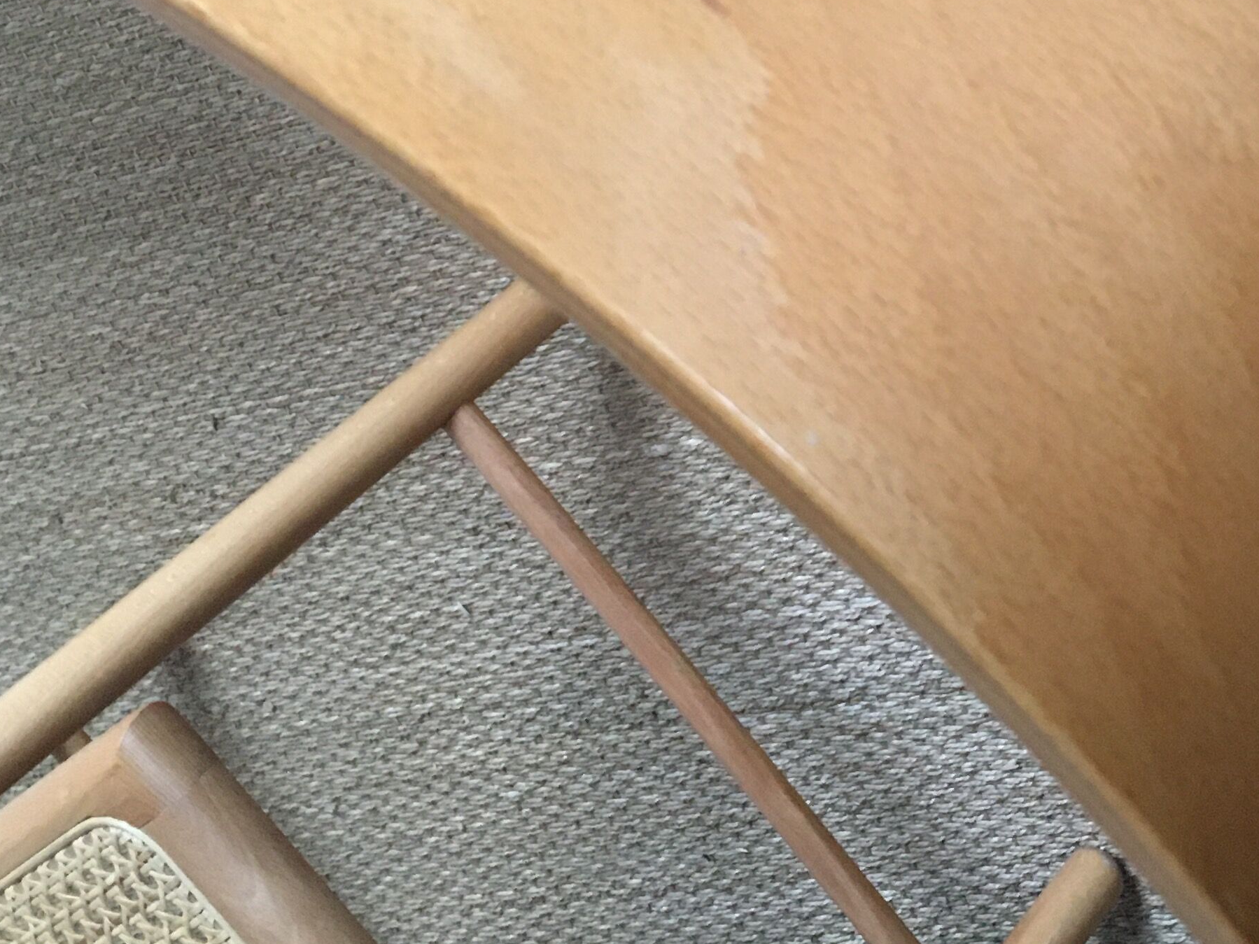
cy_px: 40
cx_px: 1049
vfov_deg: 21.9
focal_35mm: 65
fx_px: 2364
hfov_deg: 29.0
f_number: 2.2
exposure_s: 1/33
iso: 250
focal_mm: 4.15
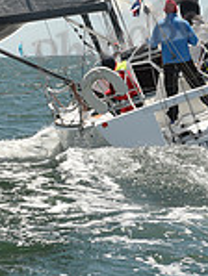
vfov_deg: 7.3
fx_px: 2096
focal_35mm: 262
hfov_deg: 5.6
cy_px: -228
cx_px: -64
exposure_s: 1/800
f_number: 11
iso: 320
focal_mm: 70
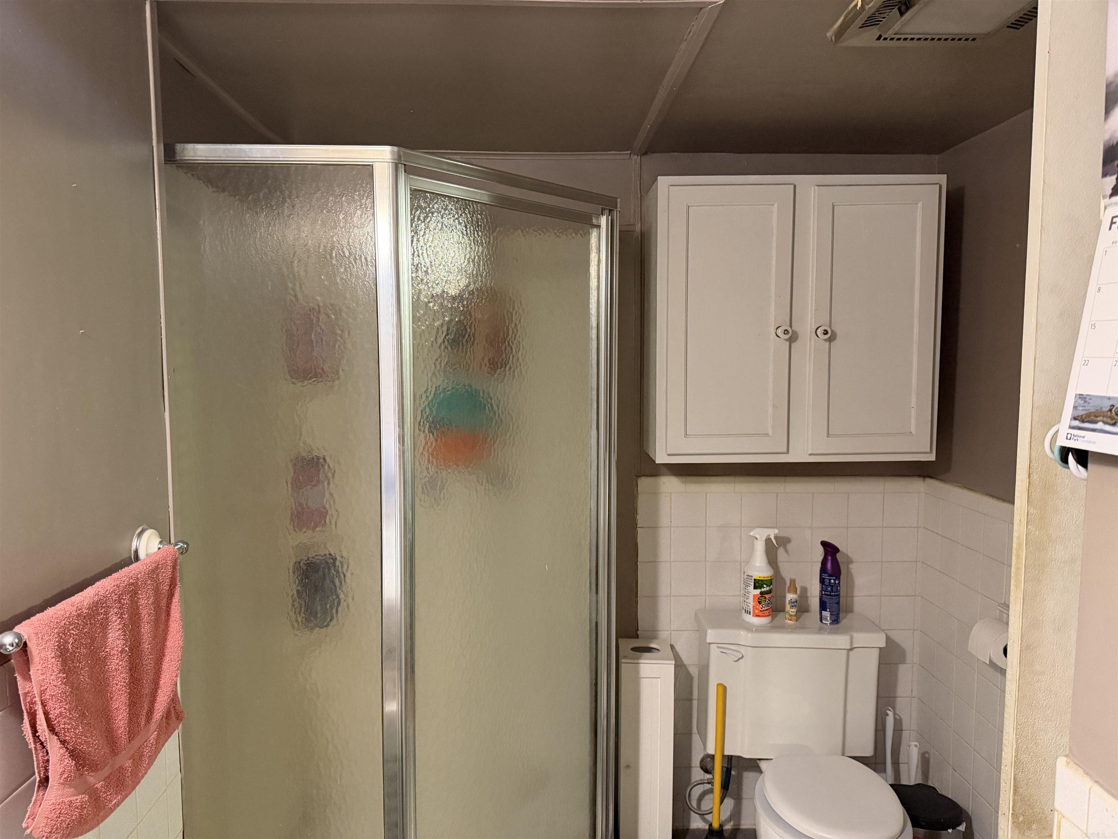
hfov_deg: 71.6
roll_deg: -0.4
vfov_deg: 56.8
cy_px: 420
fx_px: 775
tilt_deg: -4.6
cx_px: 559
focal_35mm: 24
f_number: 1.78
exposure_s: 1/60
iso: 800
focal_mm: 6.76
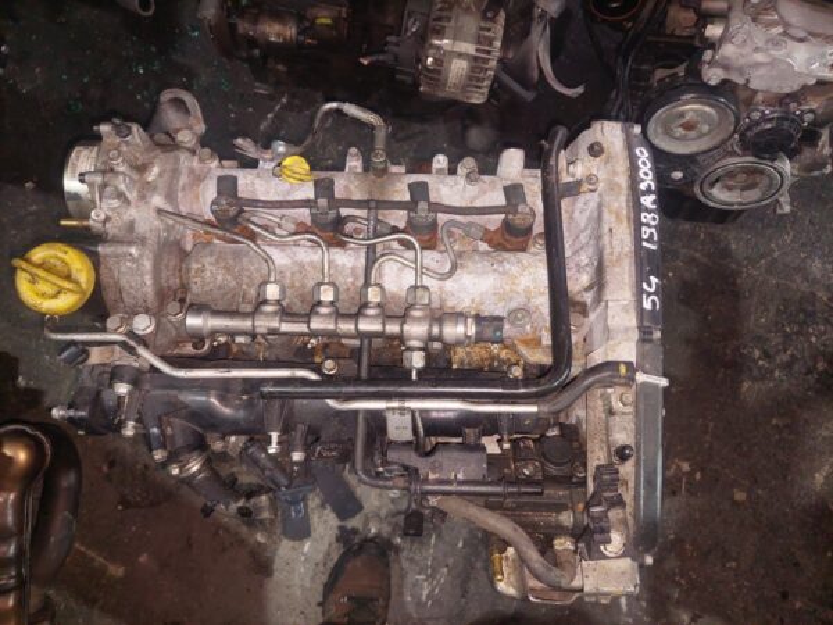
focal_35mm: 25
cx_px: 416
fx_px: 602
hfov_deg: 69.4
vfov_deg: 54.9
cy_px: 312
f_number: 1.8
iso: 250
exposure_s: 1/50
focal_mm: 5.23
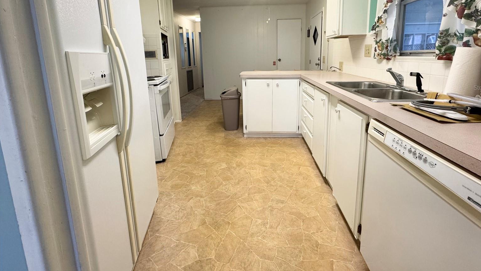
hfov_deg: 99.3
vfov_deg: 65.1
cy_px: 87
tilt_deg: -9.7
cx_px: 251
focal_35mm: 16
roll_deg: +1.1
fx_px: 204
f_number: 2.2
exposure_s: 1/120
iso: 200
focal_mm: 2.22
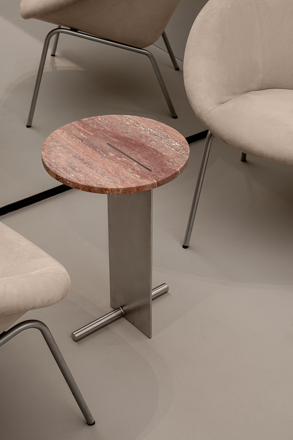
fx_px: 807
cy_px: 220
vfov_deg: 30.5
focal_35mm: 66
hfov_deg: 20.6
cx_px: 146
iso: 200
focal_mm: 66
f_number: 13
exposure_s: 1/30
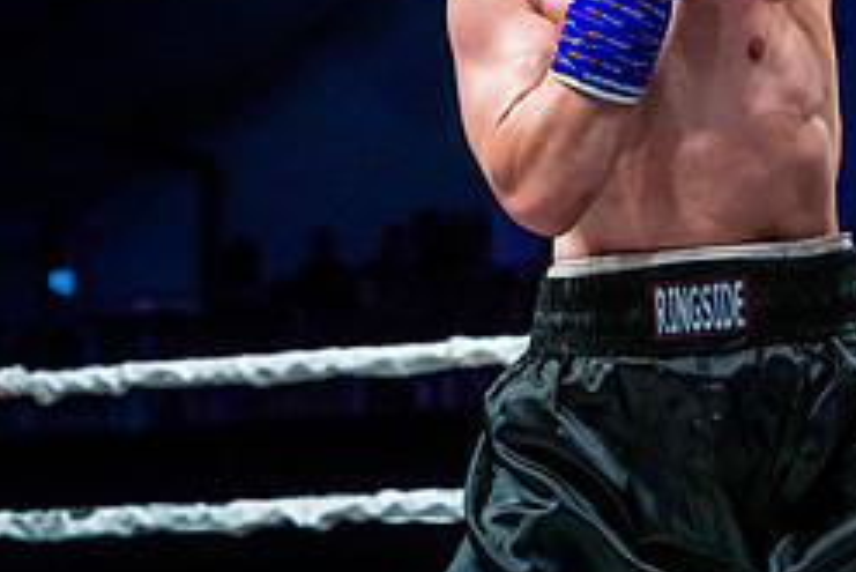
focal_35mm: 155
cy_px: -47
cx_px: 943
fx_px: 3688
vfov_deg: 8.8
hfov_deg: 13.0
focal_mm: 66
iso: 4000
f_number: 4
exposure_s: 1/1000
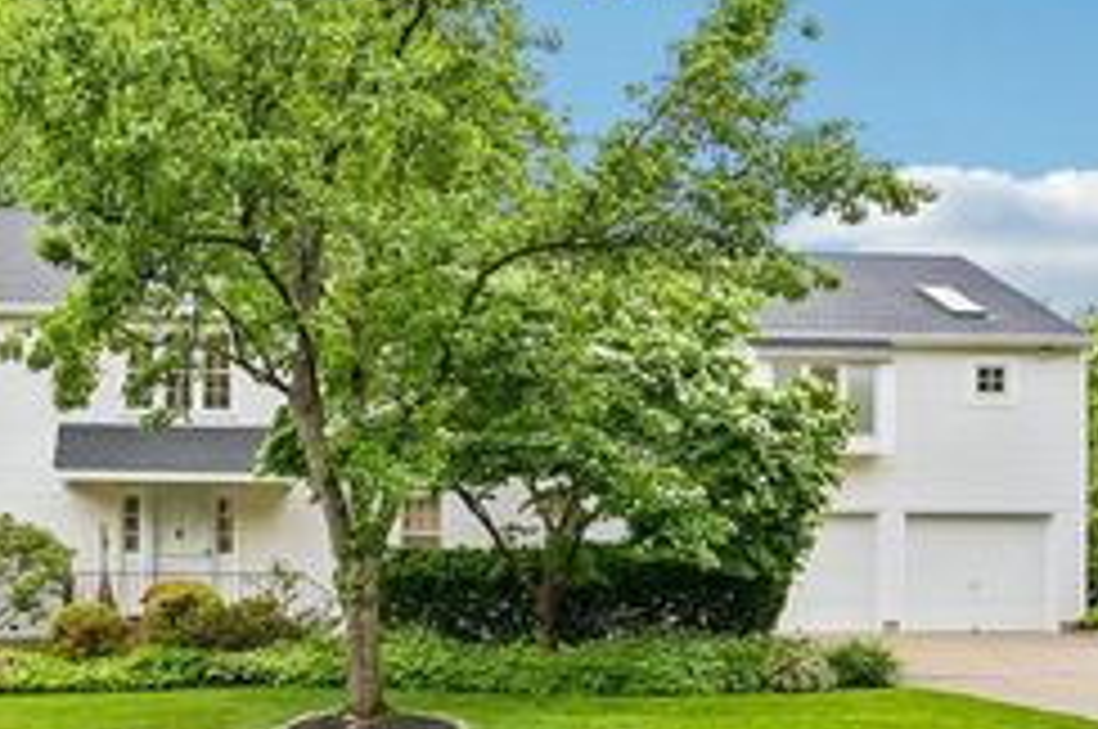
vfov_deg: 31.8
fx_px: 1280
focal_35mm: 42
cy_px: 326
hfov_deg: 44.7
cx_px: 256
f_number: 8
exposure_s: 1/40
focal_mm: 20.5
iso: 100
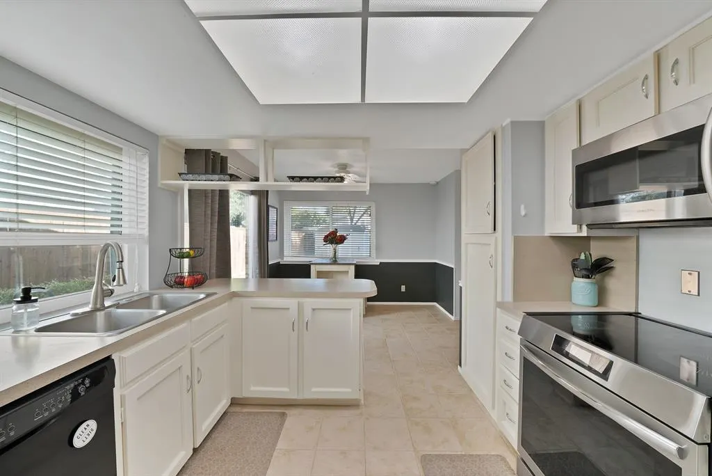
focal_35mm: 12
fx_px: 237
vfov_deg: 90.1
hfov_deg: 112.6
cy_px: 238
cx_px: 356
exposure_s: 1/4
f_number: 9
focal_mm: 12
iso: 640
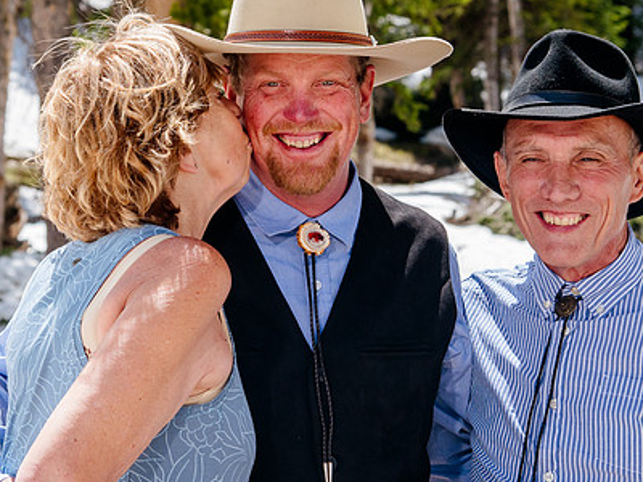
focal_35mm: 129
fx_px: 2396
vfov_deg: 11.5
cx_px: 242
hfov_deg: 15.3
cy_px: 158
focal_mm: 65
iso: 400
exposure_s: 1/320
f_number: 7.1
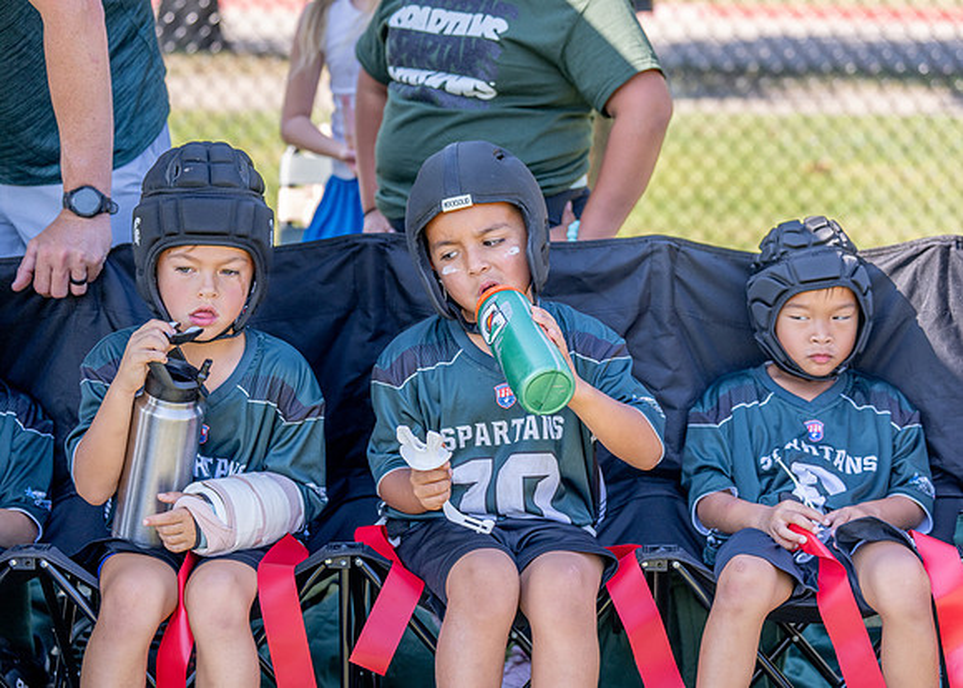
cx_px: 497
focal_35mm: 83
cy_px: 328
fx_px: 2281
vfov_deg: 17.1
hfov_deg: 23.8
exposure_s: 1/1000
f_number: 2.8
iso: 250
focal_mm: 70
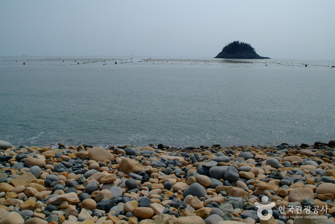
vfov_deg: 42.4
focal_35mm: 31
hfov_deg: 60.3
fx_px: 289
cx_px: 163
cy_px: 112
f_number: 19
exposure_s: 1/180
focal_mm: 20
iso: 200
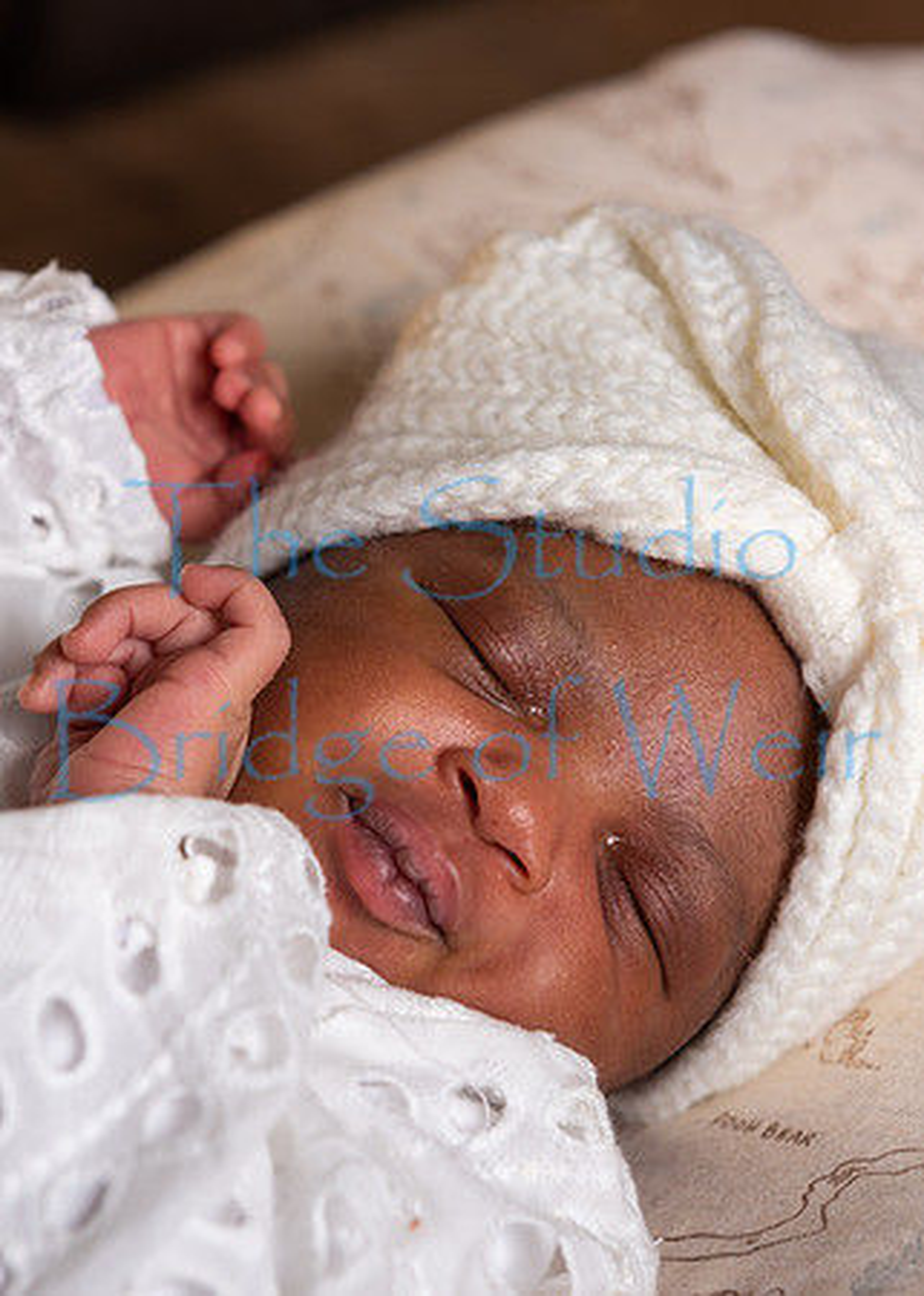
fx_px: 3343
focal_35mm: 91
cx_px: 311
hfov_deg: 15.7
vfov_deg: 21.9
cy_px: 648
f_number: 4.5
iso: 100
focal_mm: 62
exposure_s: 1/160
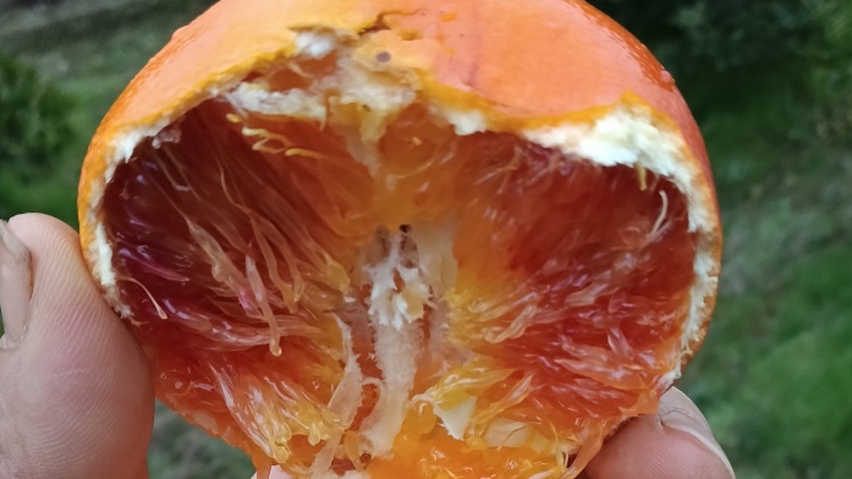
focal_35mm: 45
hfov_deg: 45.5
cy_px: 494
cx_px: 424
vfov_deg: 25.1
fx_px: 1017
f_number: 1.8
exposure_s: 1/900
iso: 856
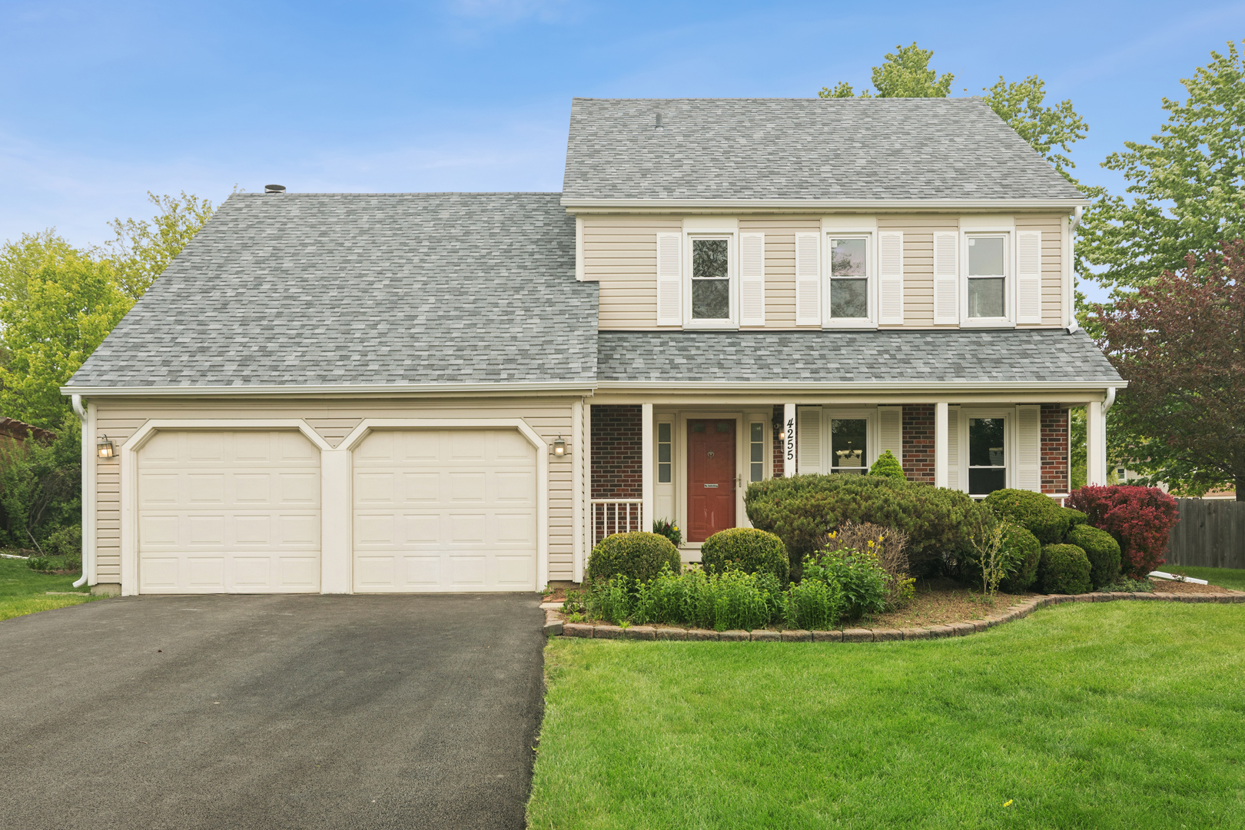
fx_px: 1141
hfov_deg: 57.2
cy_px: 415
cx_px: 622
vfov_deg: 40.0
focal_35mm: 33
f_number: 8
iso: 200
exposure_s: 1/80
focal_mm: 22
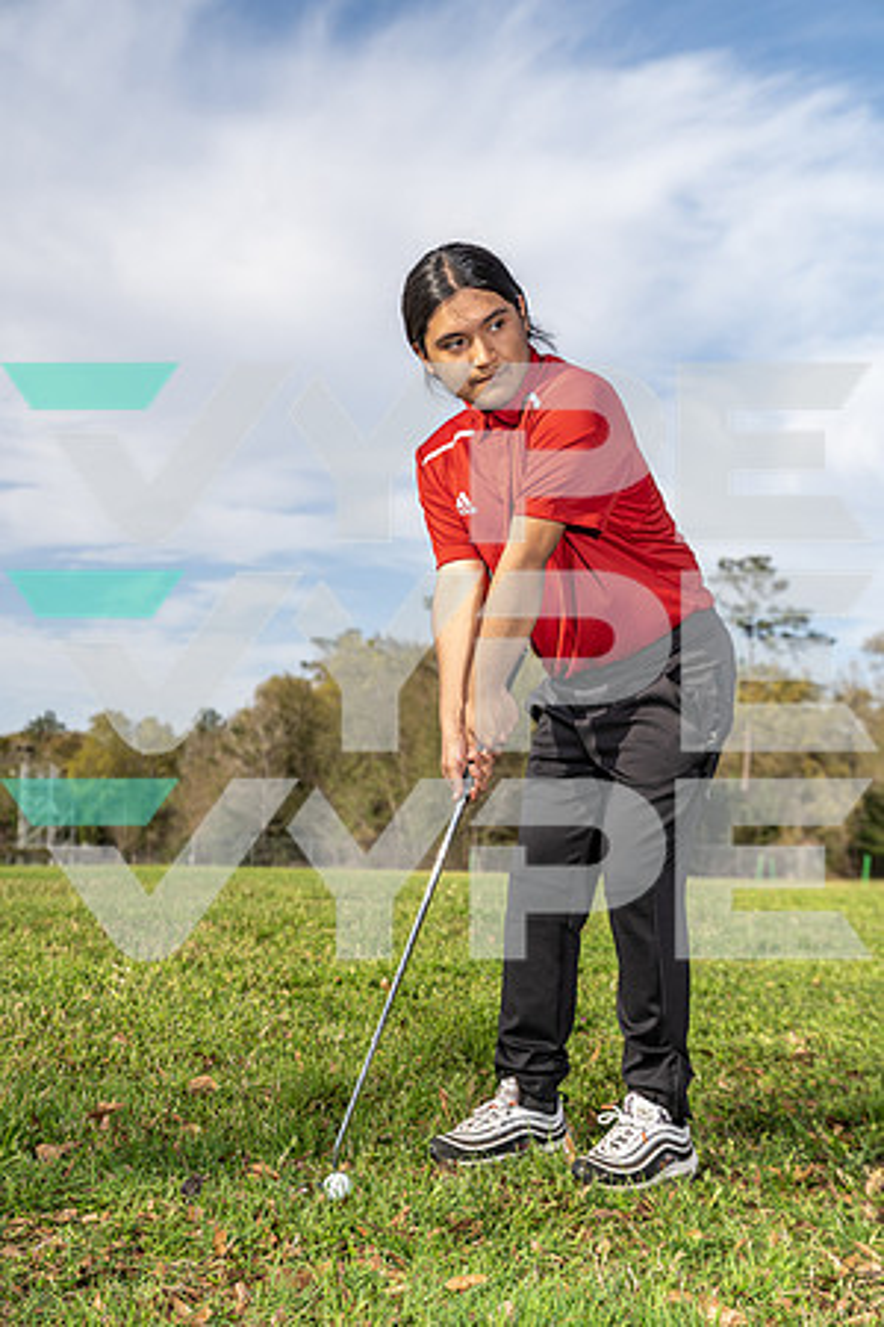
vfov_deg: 33.9
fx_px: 2173
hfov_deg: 23.0
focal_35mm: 59
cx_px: 442
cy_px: 664
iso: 100
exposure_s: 1/250
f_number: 5.6
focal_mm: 59
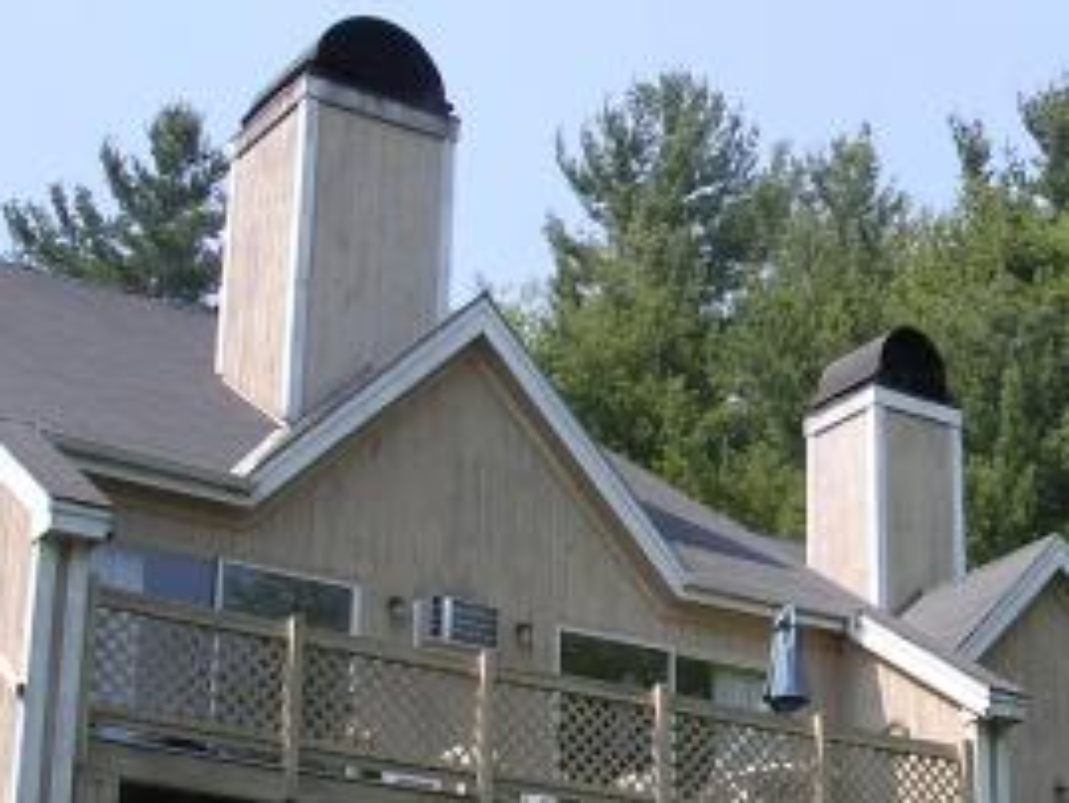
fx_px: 2533
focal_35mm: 82
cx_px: 1025
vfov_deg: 18.0
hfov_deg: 23.0
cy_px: 413
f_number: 5.6
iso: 100
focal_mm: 5.8
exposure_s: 1/219
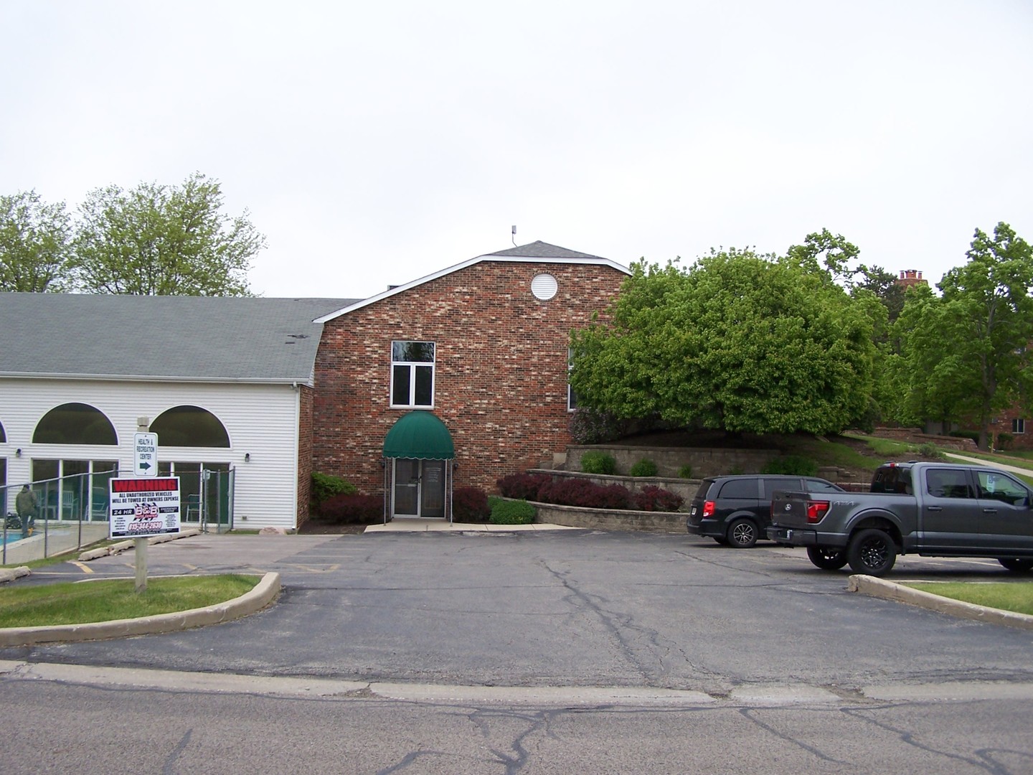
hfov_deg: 49.0
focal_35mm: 38
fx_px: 1134
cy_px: 388
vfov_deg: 37.7
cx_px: 516
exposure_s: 1/250
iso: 80
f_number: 2.8
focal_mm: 6.3
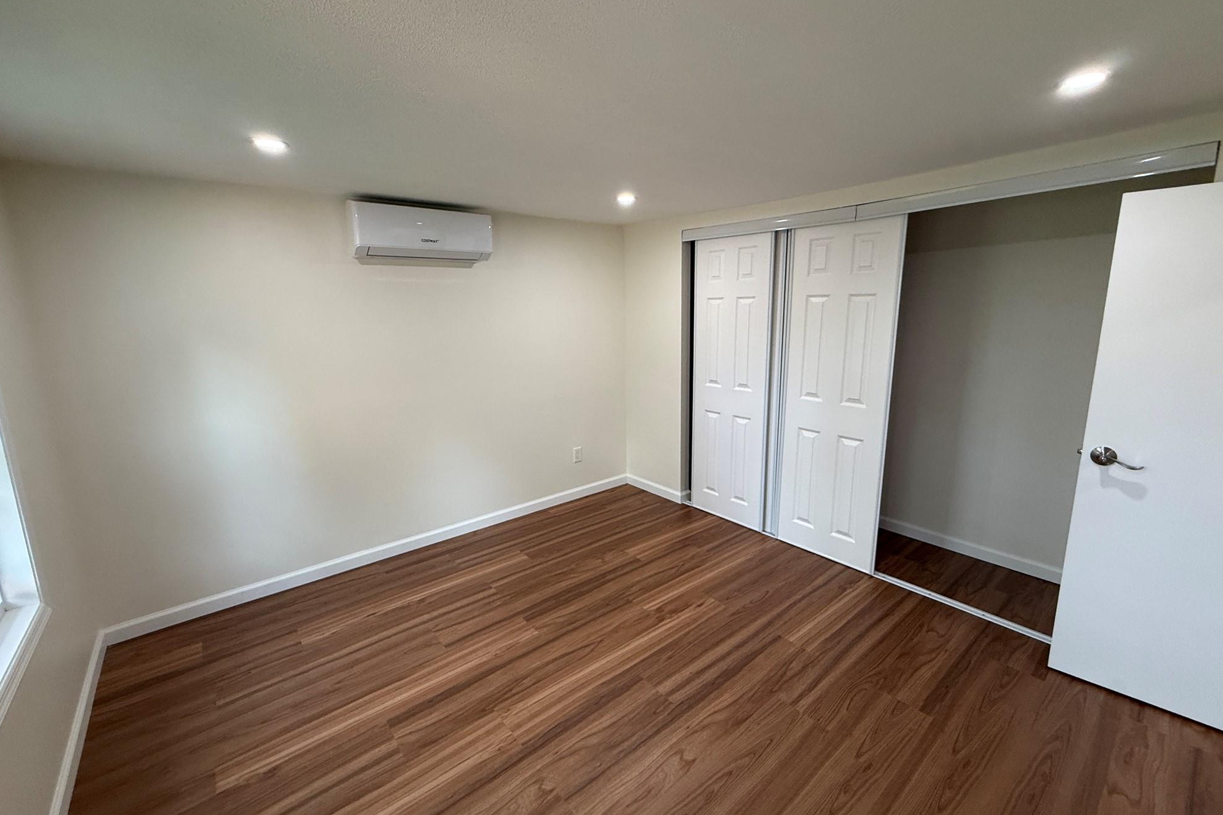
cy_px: 396
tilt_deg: -10.2
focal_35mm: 15
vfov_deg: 77.3
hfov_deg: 100.4
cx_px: 612
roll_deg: +0.2
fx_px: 510
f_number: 2.2
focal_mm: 2.22
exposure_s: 1/120
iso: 250
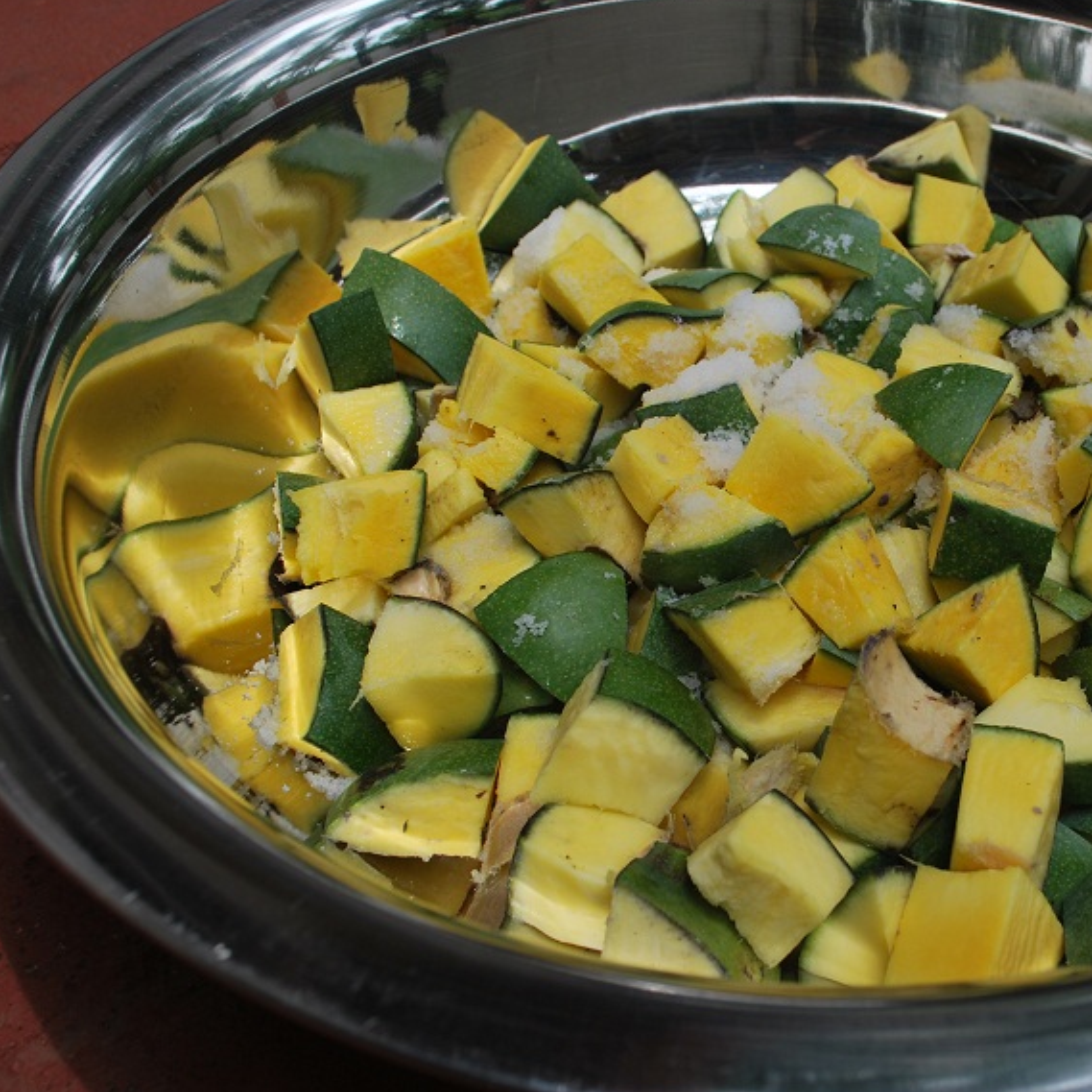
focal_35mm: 44
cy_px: 548
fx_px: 1570
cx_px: 782
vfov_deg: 38.3
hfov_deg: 37.6
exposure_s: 1/200
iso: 100
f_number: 7.1
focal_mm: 22
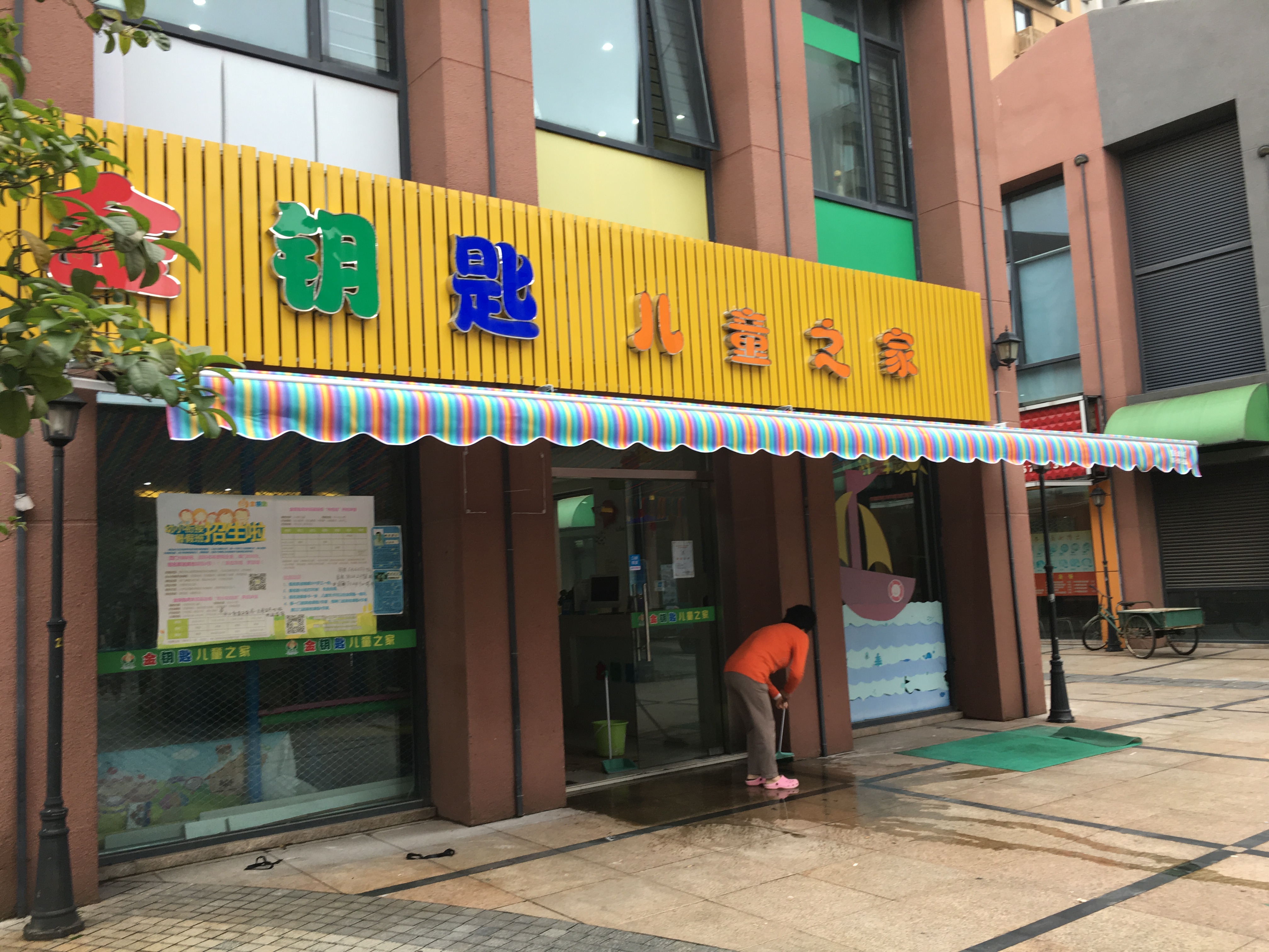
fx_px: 1063
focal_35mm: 29
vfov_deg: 48.2
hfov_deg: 61.7
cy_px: 476
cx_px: 634
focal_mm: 4.15
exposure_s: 1/50
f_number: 2.2
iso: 32
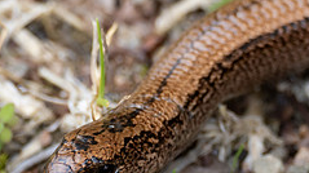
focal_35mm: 2371
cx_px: 146
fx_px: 19411
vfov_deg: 0.5
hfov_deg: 0.9
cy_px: 171
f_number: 5.6
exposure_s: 1/125
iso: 200
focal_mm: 420
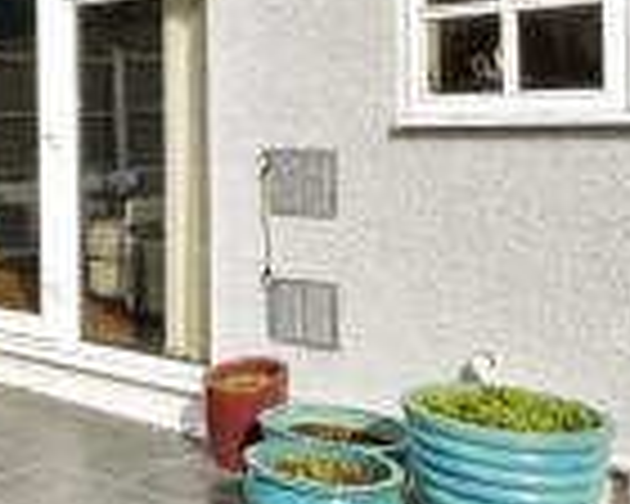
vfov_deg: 31.0
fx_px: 895
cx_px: -148
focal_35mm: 48
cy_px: 137
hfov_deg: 31.6
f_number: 8
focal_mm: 10
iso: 100
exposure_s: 1/250
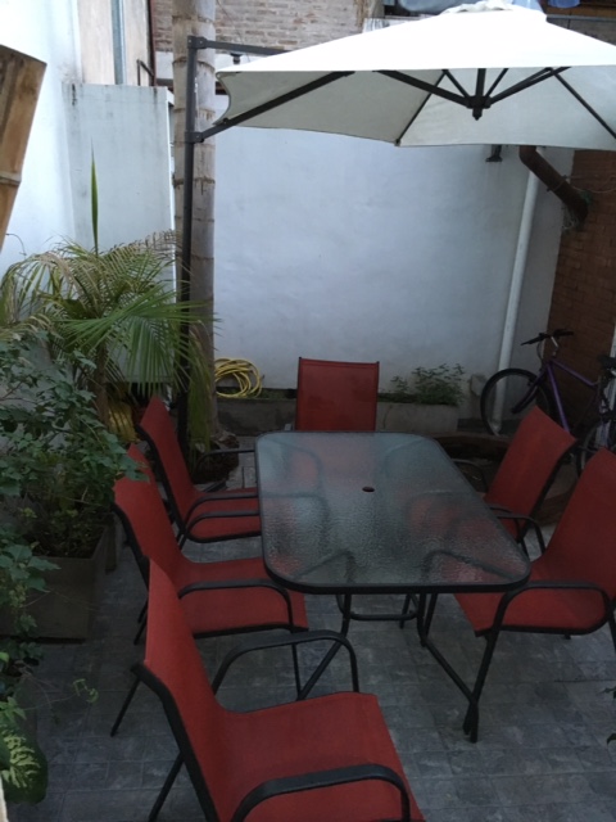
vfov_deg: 61.7
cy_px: 411
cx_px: 308
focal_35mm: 29
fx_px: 688
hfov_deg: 48.2
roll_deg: -2.3
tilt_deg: -18.2
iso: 200
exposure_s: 1/25
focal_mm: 4.15
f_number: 2.2
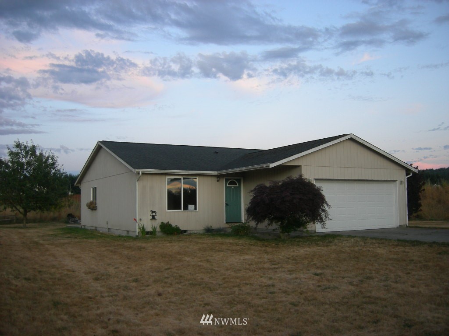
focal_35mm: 36
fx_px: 467
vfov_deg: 39.7
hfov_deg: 51.4
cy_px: 168
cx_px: 224
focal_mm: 7.5
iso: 64
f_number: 2.7
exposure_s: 1/42.3
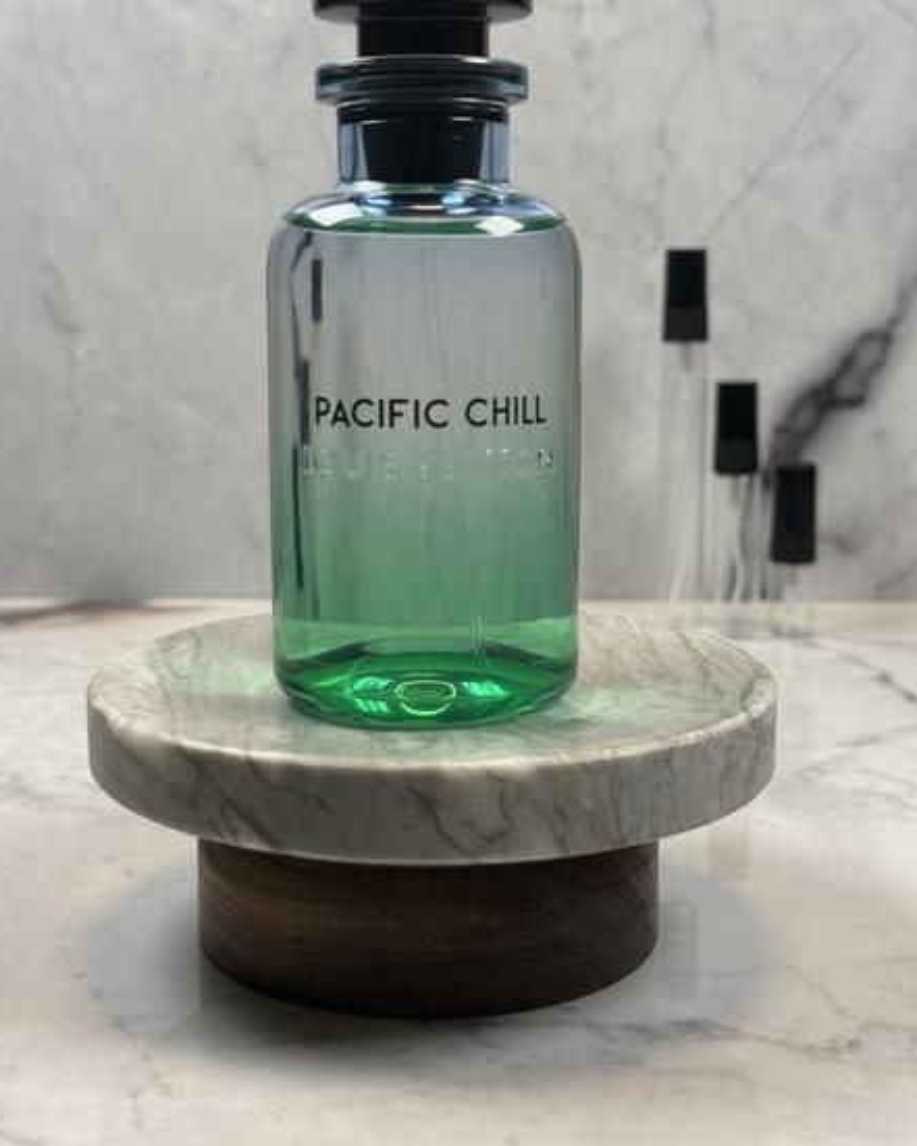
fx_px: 1730
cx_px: 455
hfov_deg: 29.7
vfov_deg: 36.6
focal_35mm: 51
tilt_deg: -8.3
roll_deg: -0.6
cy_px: 524
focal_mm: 6.76
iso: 64
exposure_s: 1/120
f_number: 1.78
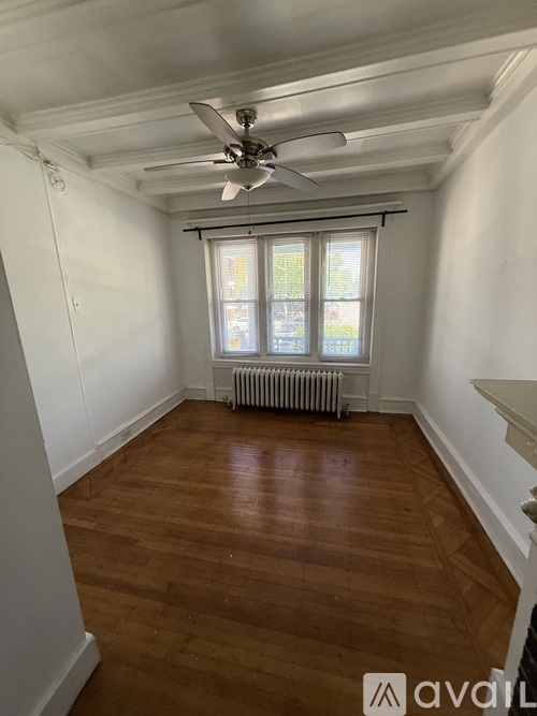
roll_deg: +1.6
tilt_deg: -13.0
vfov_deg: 102.1
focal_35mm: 14
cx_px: 268
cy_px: 358
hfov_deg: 85.7
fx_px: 290
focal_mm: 2.22
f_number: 2.2
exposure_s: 1/99
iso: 250
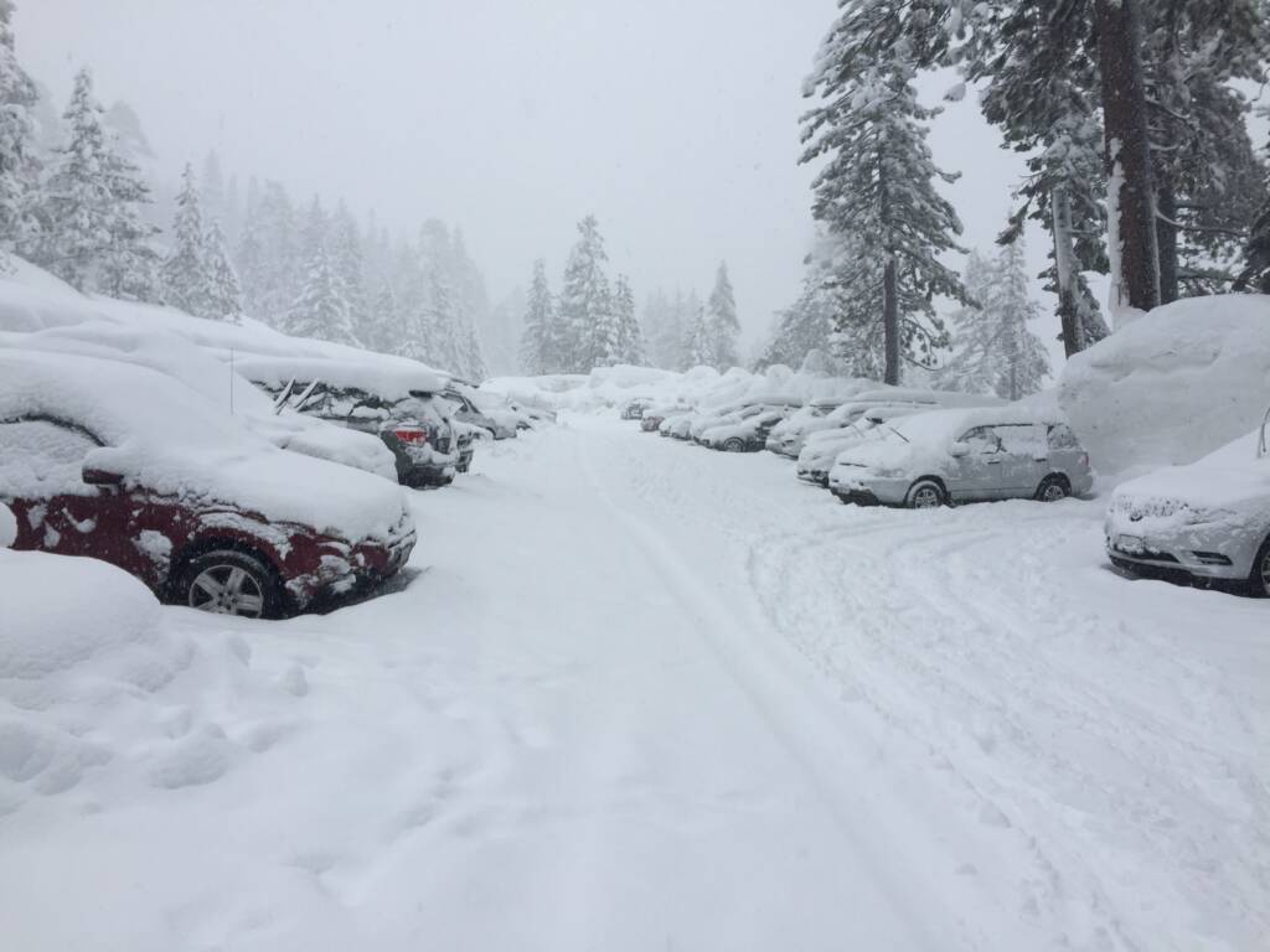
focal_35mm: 29
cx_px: 635
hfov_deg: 61.7
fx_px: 1064
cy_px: 476
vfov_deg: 48.2
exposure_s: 1/299
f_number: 2.2
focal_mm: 4.15
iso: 32
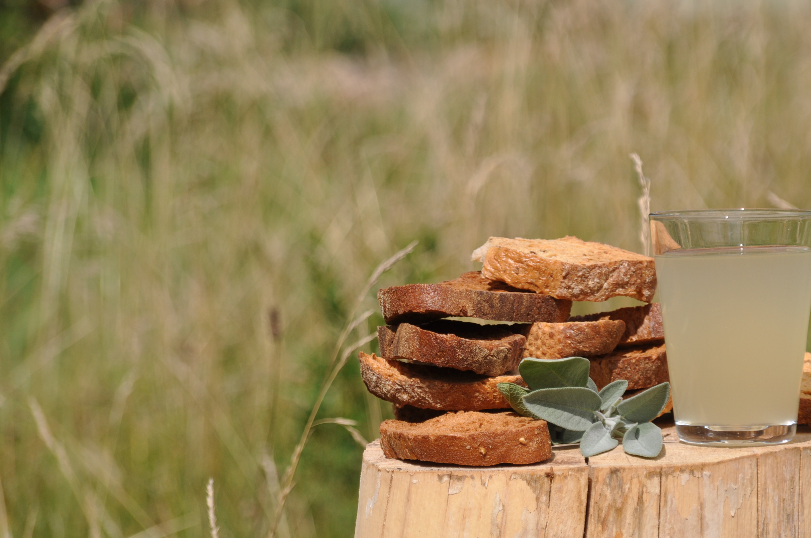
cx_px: 483
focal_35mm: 386
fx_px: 8685
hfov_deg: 5.3
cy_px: 322
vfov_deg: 3.6
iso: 200
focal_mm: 200
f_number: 6.3
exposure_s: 1/1250
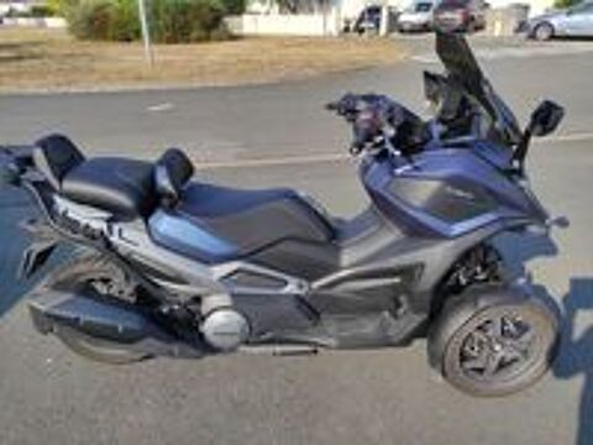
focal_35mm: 25
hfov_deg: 69.4
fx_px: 428
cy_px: 222
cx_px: 296
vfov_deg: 54.9
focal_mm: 5.43
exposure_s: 1/2097
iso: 100
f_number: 1.89
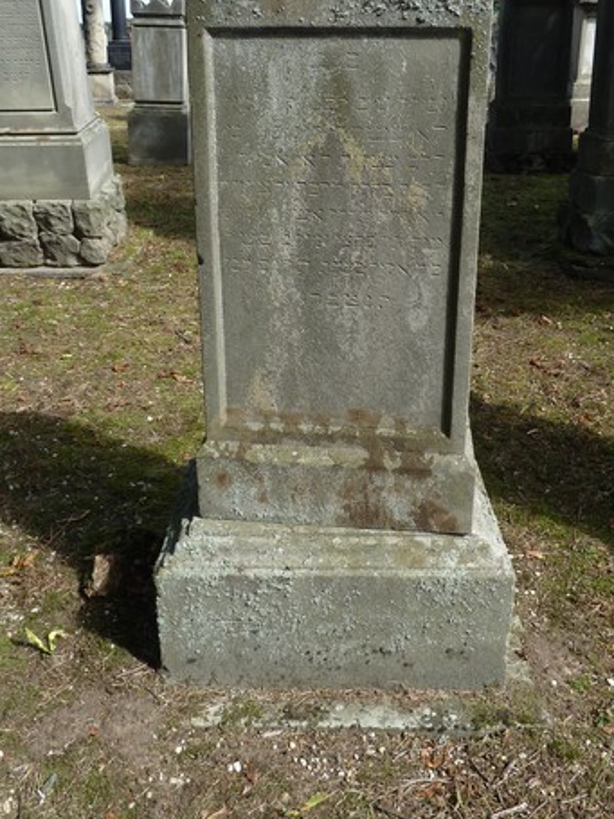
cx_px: 312
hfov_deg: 42.9
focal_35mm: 33
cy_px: 301
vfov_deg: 54.7
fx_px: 781
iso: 80
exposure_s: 1/250
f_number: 4
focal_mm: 4.1
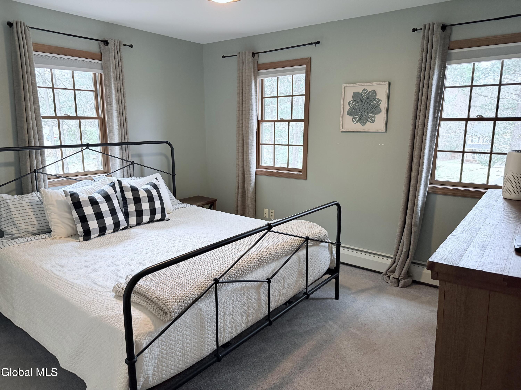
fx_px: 361
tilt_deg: -11.7
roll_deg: +0.1
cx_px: 260
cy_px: 195
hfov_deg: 71.6
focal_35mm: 24
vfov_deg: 56.8
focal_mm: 6.76
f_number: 1.78
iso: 250
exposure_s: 1/120
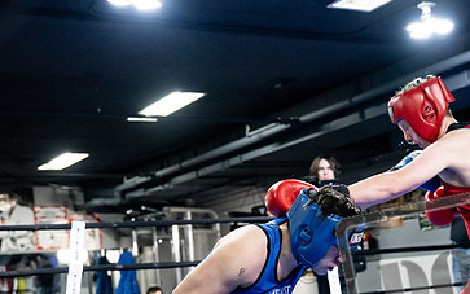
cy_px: 240
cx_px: 339
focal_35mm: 70
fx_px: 897
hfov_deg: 29.0
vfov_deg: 18.4
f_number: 2.8
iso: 10000
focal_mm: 43
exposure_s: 1/1000
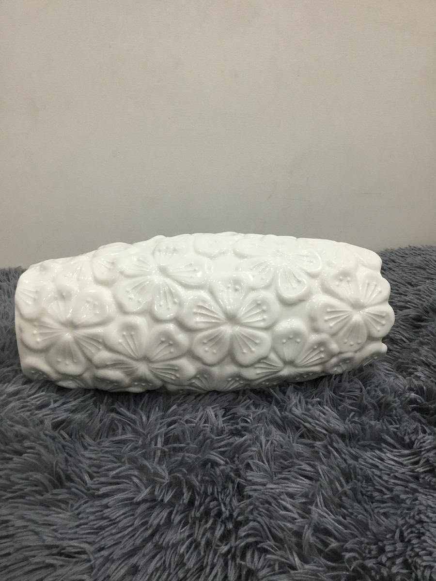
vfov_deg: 58.4
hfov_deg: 45.4
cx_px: 218
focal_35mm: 31
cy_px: 290
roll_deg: -0.2
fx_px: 521
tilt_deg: -18.7
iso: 64
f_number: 2.4
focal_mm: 3.3
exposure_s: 1/33
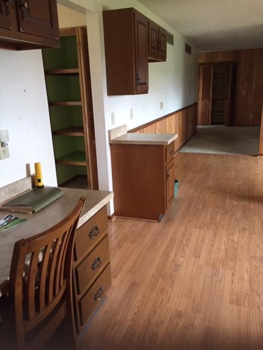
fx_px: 294
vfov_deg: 61.7
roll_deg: +2.4
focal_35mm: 29
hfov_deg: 48.2
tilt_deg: -16.5
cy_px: 175
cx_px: 132
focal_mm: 4.15
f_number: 2.2
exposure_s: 1/24
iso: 250
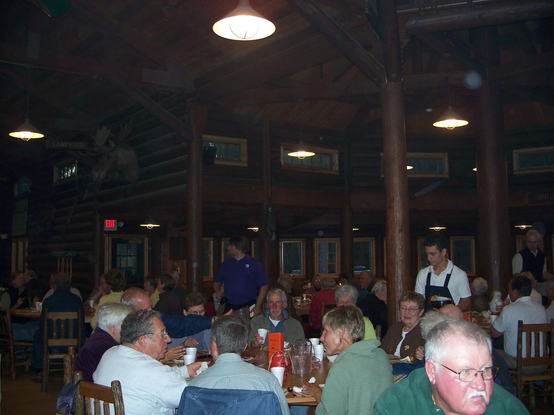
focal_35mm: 37
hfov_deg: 50.1
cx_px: 277
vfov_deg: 38.7
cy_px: 208
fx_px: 592
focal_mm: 7.8
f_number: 2.8
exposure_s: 1/60
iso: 200
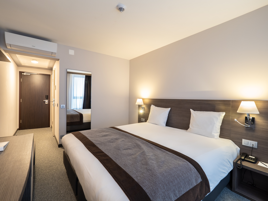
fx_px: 124
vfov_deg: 78.1
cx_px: 134
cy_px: 100
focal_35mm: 16
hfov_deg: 94.5
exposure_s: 1/8
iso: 320
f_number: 4.5
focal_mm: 8
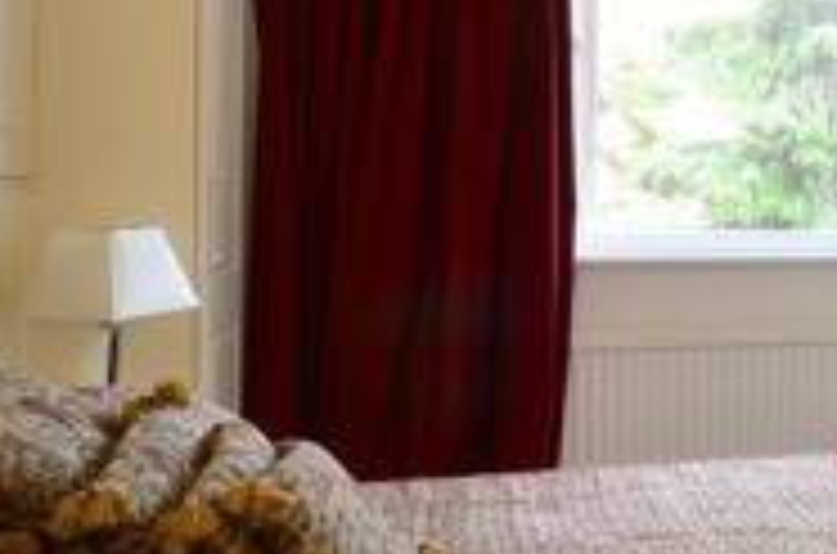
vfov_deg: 25.2
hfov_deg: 32.2
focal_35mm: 53
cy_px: 171
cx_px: 963
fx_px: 1229
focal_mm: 10
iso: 320
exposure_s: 1/4
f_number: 11
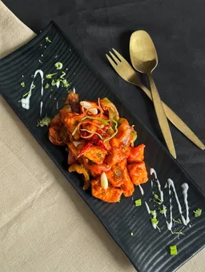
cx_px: 102
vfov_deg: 39.6
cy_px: 136
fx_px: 379
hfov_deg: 30.3
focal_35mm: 48
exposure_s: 1/33
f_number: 1.78
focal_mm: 6.86
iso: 500
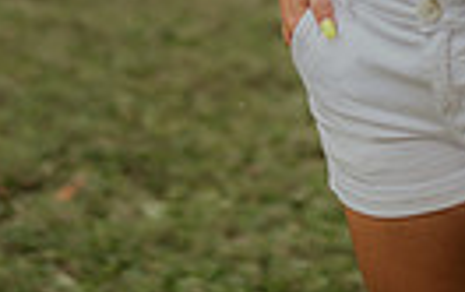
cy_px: -345
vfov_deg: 5.0
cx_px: 514
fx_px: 3301
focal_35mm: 260
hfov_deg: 8.0
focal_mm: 50
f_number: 2.8
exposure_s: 1/3200
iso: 250
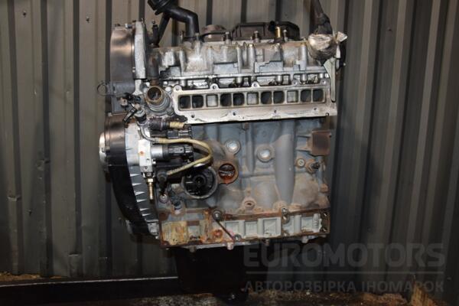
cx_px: 230
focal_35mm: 32
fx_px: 402
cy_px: 153
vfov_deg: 41.7
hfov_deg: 59.5
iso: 800
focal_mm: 21
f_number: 5
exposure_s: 1/60
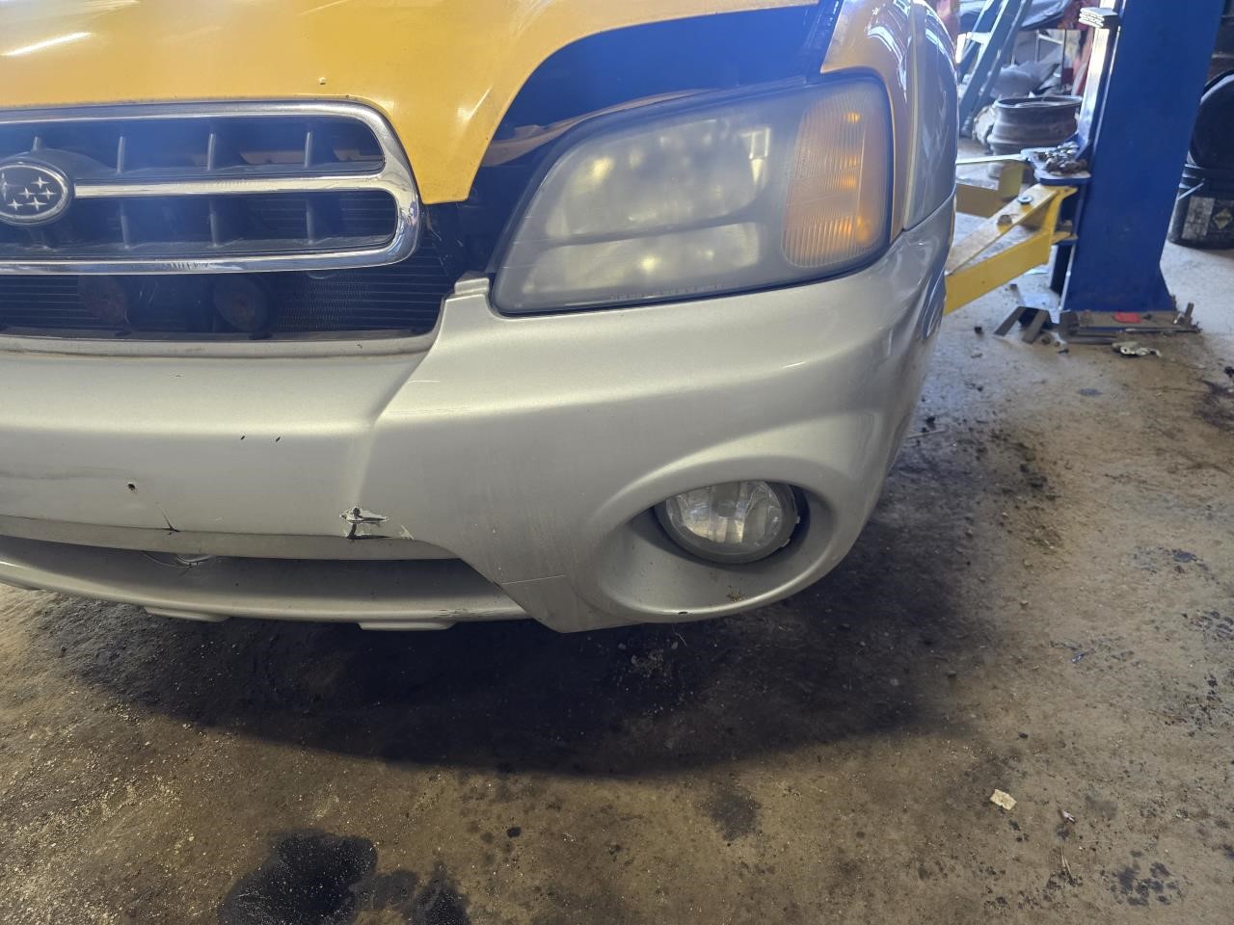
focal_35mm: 23
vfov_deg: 58.9
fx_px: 820
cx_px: 617
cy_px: 462
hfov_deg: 73.9
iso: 400
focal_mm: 6.3
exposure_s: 1/120
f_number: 1.7
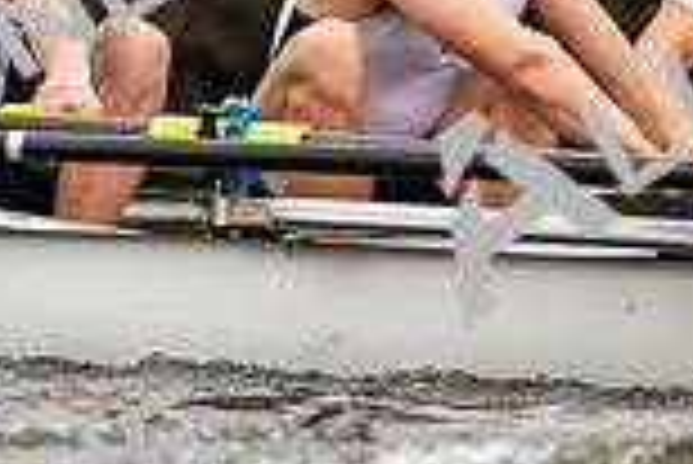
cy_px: -101
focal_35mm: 1504
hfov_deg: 1.4
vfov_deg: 0.9
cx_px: 54
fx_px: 28979
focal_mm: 400
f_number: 4.5
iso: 1000
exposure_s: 1/2500
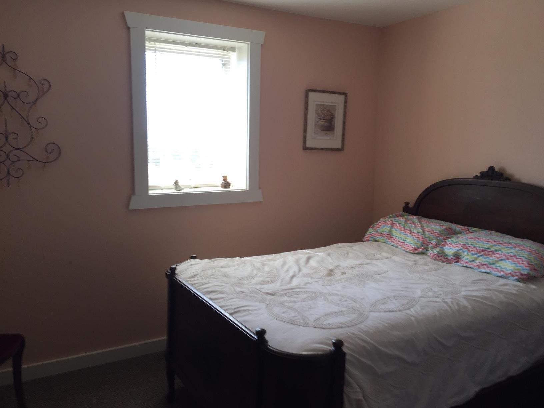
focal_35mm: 29
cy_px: 204
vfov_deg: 48.2
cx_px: 272
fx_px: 456
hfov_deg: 61.7
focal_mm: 4.15
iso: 32
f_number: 2.2
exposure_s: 1/60
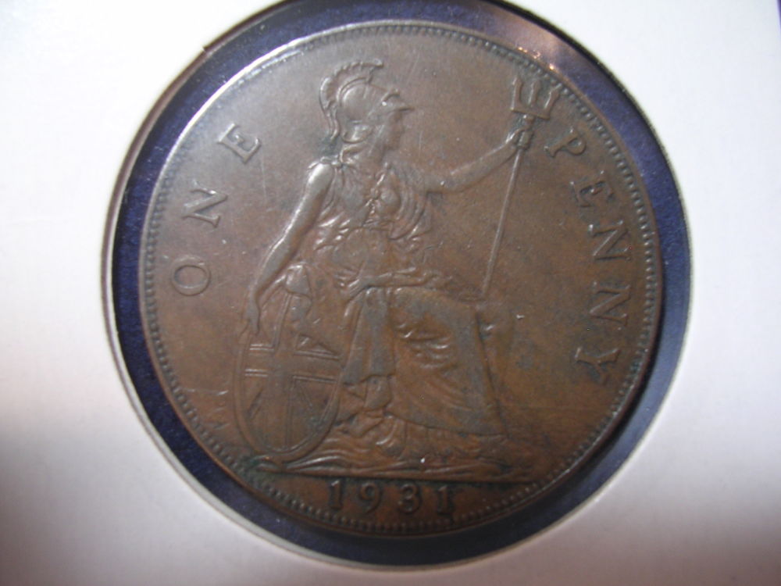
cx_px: 390
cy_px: 293
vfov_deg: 37.7
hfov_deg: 49.0
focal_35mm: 38
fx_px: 857
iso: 100
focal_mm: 5.8
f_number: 2.8
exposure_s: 1/4.8
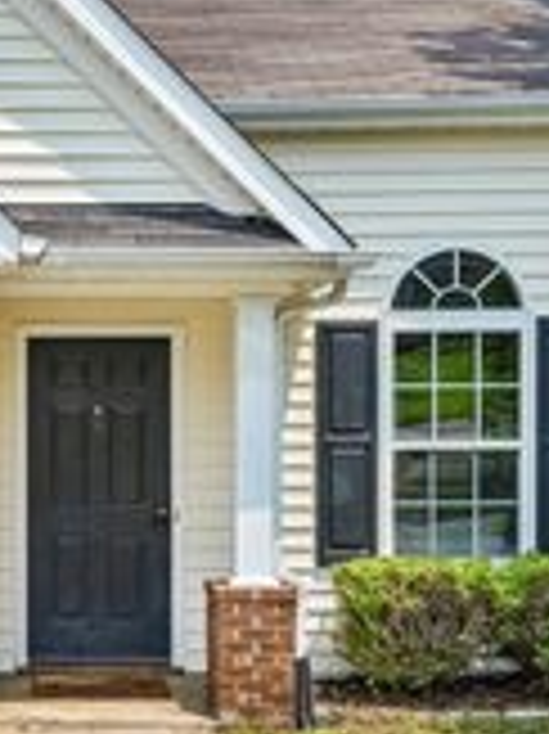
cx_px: -40
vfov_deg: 30.6
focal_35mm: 62
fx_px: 1313
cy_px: 164
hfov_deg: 22.4
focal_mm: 21
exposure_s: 1/640
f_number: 9
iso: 200
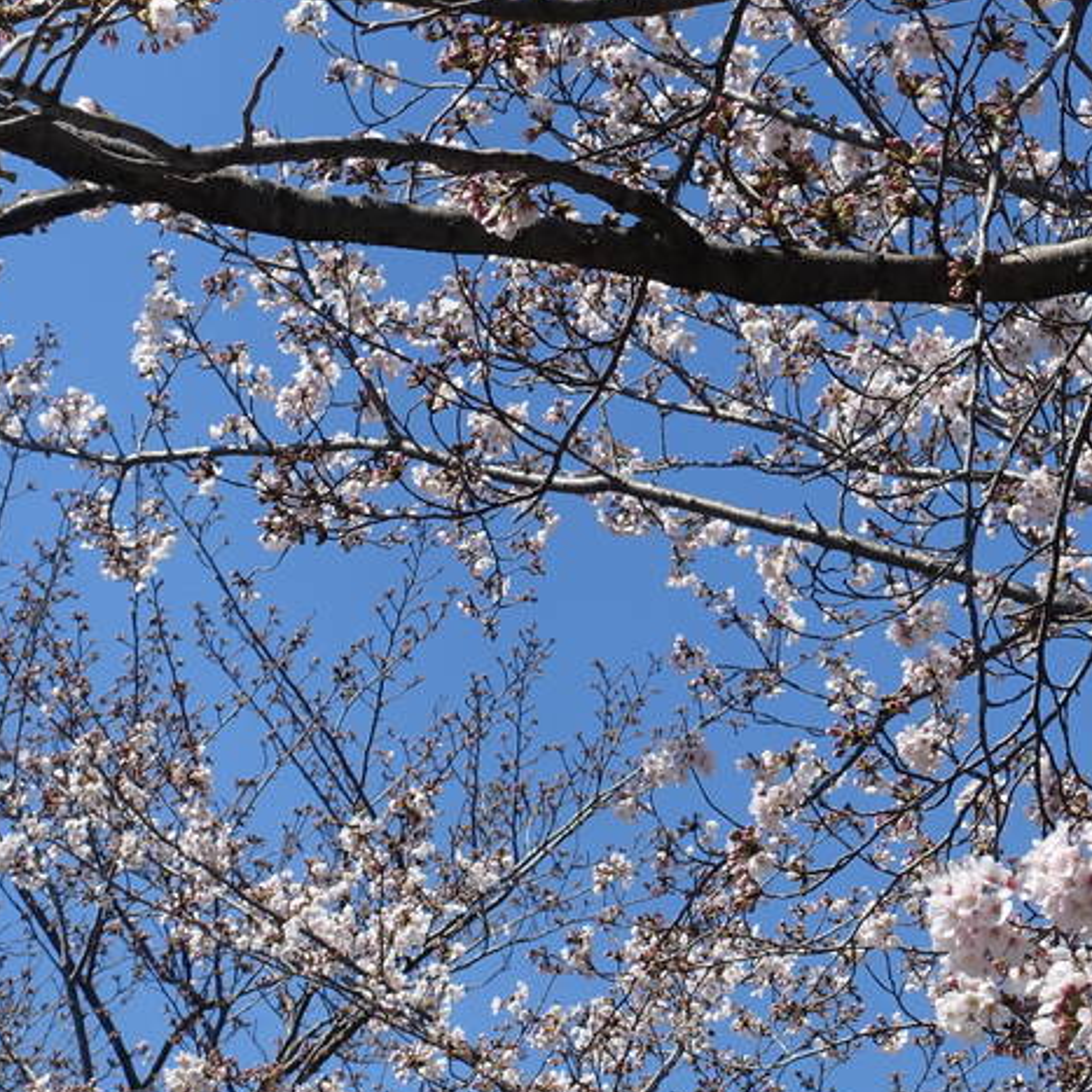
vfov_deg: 11.4
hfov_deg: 11.2
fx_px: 5461
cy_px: 376
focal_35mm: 153
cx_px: 1230
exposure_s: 1/640
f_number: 5.6
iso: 125
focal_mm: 25.7
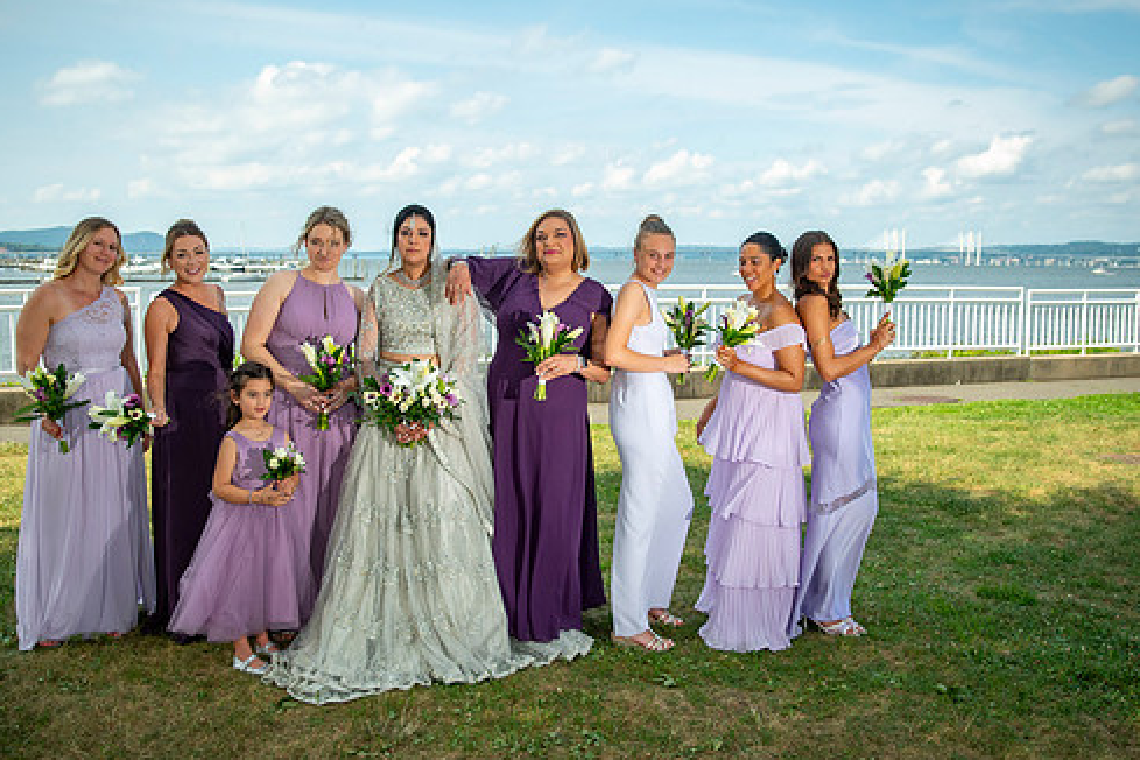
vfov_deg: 38.8
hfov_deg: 55.8
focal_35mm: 34
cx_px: 580
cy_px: 328
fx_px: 1077
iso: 1000
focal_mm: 24
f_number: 2.8
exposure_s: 1/8000
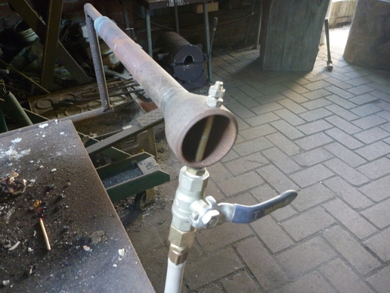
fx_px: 315
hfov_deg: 63.4
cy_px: 146
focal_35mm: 28
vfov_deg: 49.7
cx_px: 195
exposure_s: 1/8
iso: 400
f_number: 3.3
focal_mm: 4.9
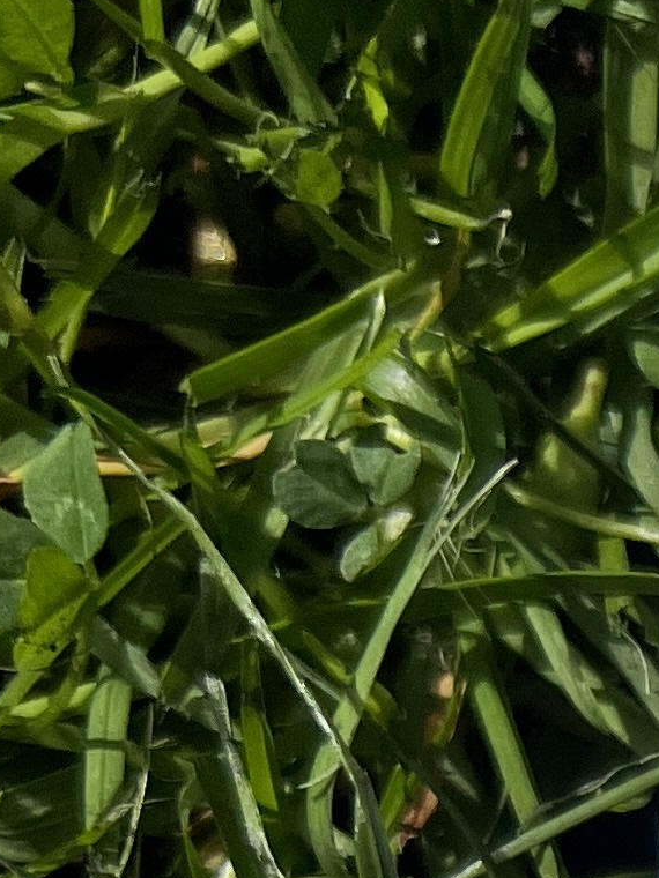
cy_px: 1631
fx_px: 3503
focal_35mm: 138
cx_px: 1644
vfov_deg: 12.8
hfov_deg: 9.4
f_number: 1.5
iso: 50
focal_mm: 5.7
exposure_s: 1/12658
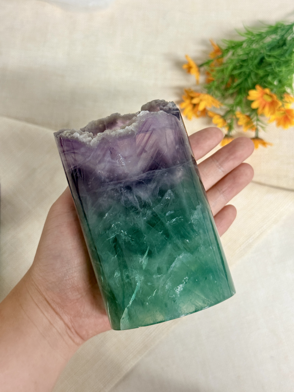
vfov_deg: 39.7
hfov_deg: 30.3
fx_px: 544
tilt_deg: -72.9
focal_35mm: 48
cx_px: 147
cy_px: 196
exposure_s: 1/50
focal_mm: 6.76
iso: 200
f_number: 1.78
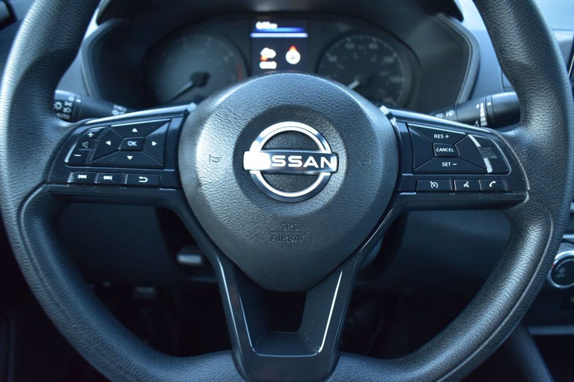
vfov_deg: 41.7
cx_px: 287
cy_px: 191
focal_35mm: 32
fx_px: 502
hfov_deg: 59.5
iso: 1600
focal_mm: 21
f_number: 3.8
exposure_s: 1/5
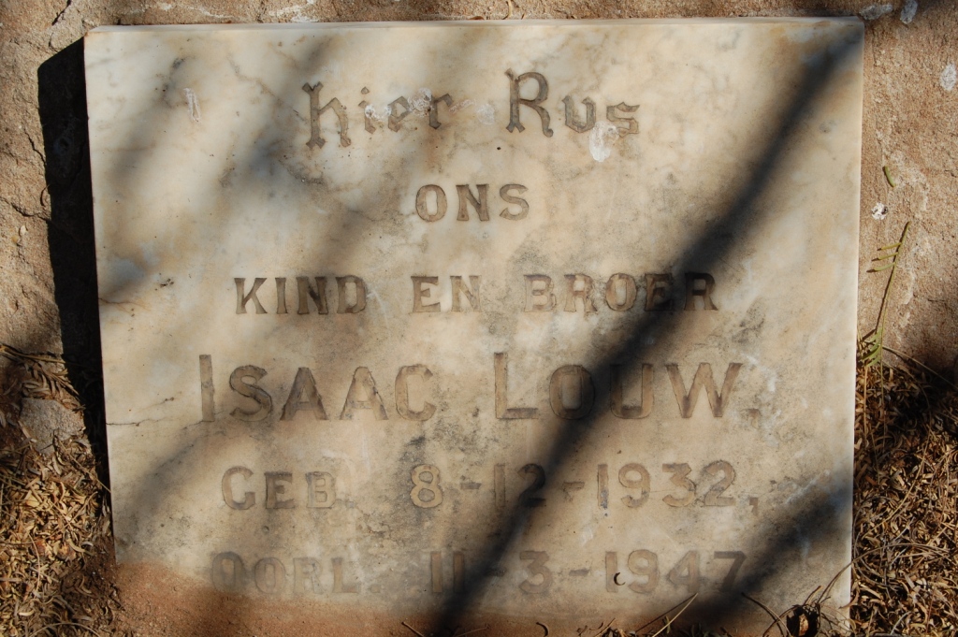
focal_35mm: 82
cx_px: 479
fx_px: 2194
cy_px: 318
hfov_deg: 24.6
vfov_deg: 16.5
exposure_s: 1/400
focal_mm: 55
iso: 200
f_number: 10
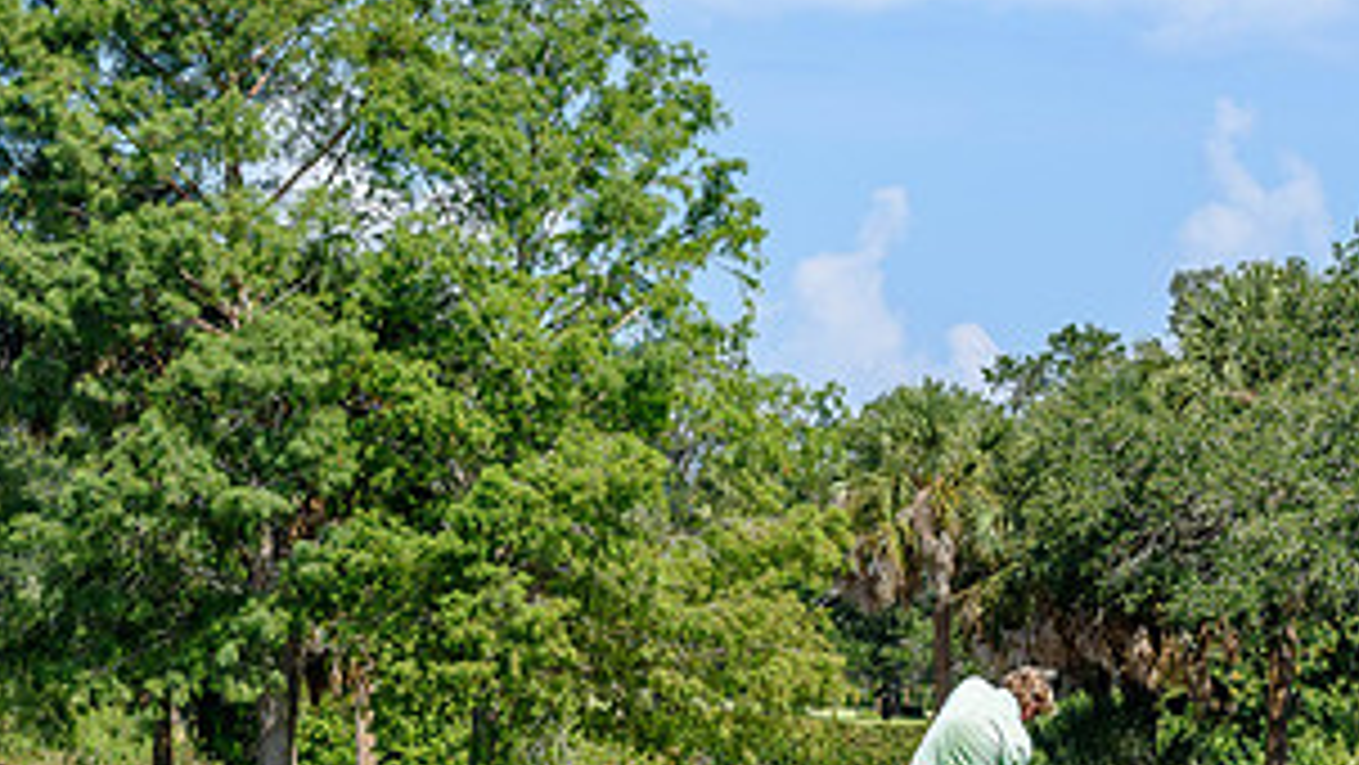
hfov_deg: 10.2
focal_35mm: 211
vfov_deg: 5.8
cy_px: 655
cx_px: 288
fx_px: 7605
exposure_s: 1/800
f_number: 7.1
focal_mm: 70
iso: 200
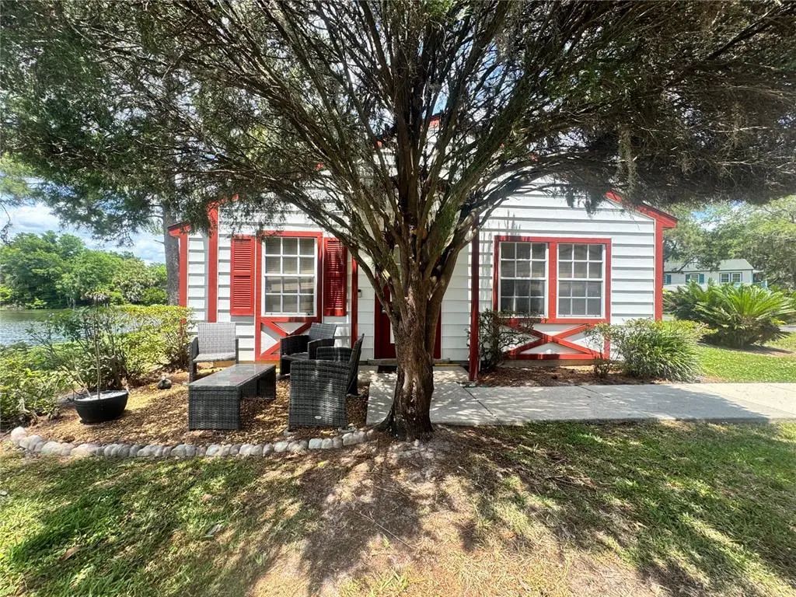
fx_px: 322
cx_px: 398
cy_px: 298
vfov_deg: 85.7
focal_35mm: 14
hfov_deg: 102.1
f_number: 2.2
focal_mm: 2.22
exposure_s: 1/418
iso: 50
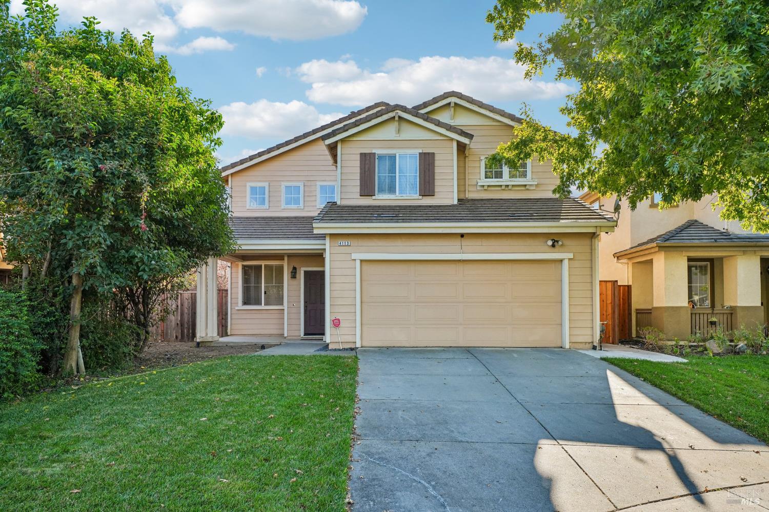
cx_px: 384
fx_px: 512
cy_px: 256
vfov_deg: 53.1
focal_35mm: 24
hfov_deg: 73.8
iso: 500
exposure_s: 1/9
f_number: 8
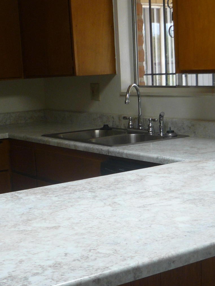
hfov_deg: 22.5
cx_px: 144
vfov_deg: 29.6
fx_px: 538
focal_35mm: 65
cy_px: 187
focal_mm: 5.5
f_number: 2.8
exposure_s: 1/80
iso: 100
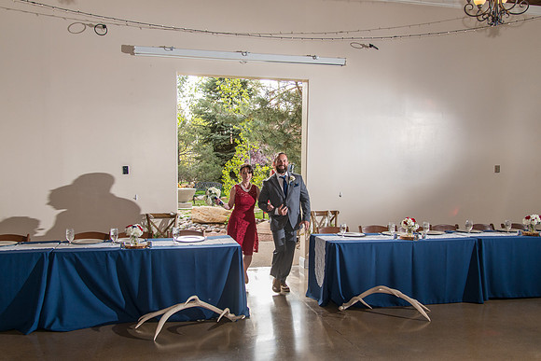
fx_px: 519
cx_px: 273
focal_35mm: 35
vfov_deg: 38.3
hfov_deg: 55.0
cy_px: 194
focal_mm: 24
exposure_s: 1/200
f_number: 4
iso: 400
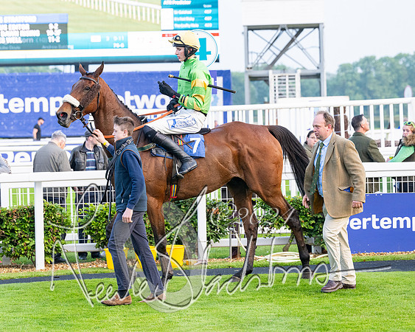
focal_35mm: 138
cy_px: 148
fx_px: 1700
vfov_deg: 11.1
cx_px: 190
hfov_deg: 13.9
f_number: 4
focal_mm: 105
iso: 1250
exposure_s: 1/1250
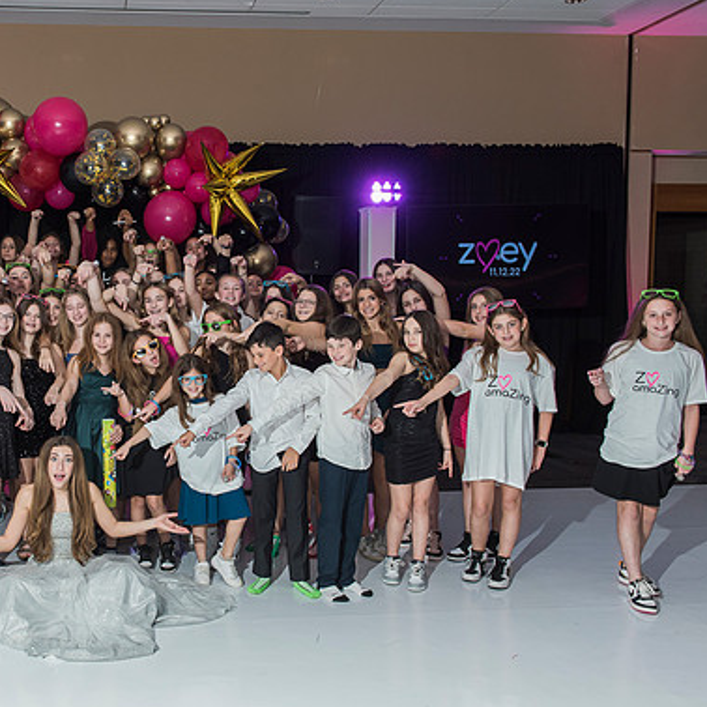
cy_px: 365
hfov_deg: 41.3
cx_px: 160
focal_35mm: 39
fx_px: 901
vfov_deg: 42.8
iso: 1000
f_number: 8
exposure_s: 1/100
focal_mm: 28
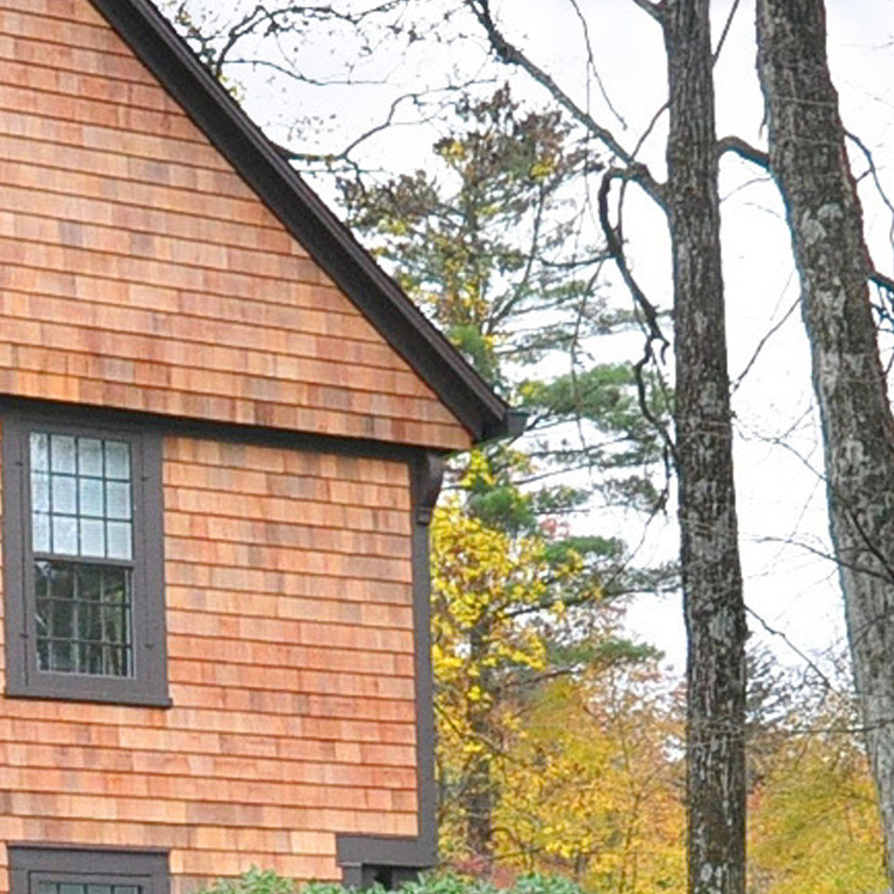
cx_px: 72
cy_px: 759
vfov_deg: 19.2
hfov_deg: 19.1
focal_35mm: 89
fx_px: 2600
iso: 1250
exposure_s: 1/320
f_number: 7.1
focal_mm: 18
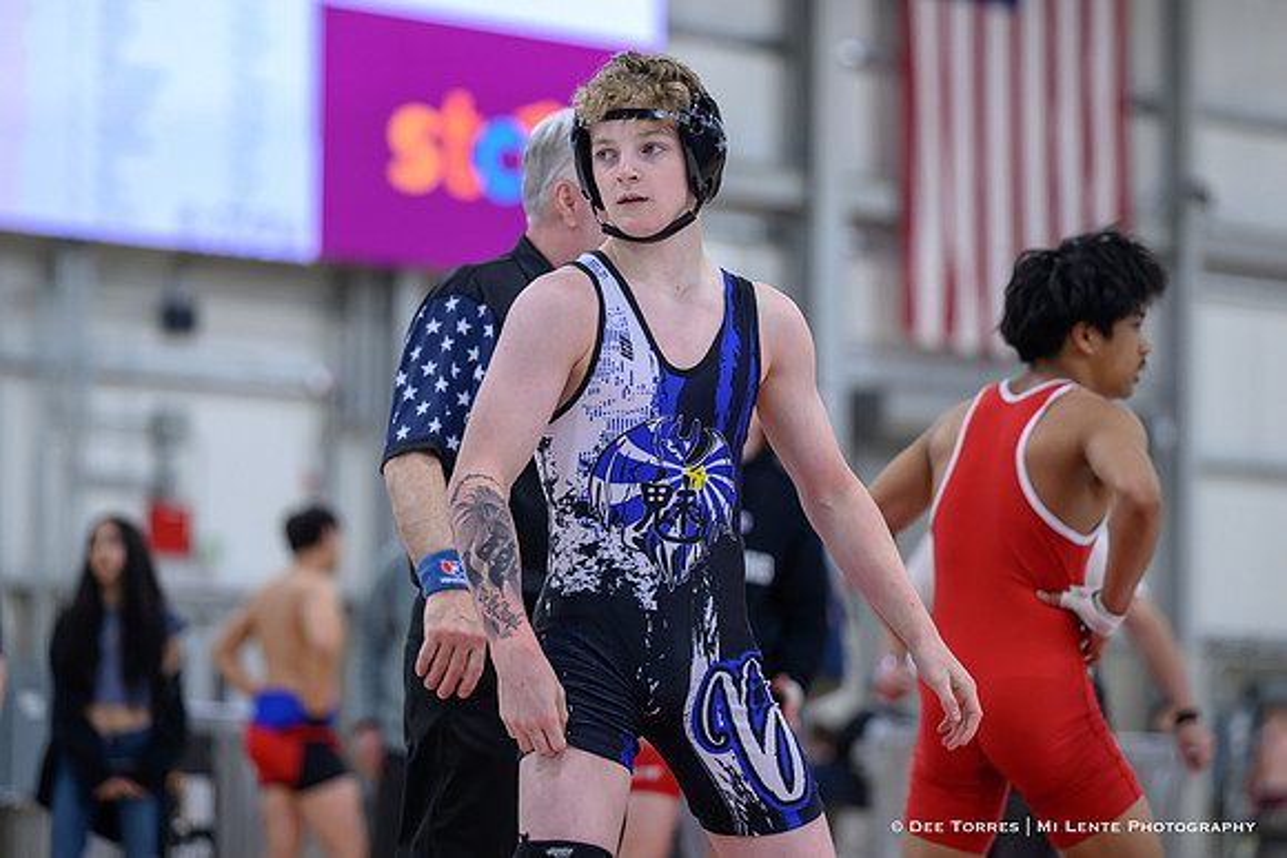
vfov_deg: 9.1
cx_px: 699
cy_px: 345
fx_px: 5389
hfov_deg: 13.6
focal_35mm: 151
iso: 1400
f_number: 2.8
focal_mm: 125
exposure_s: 1/800
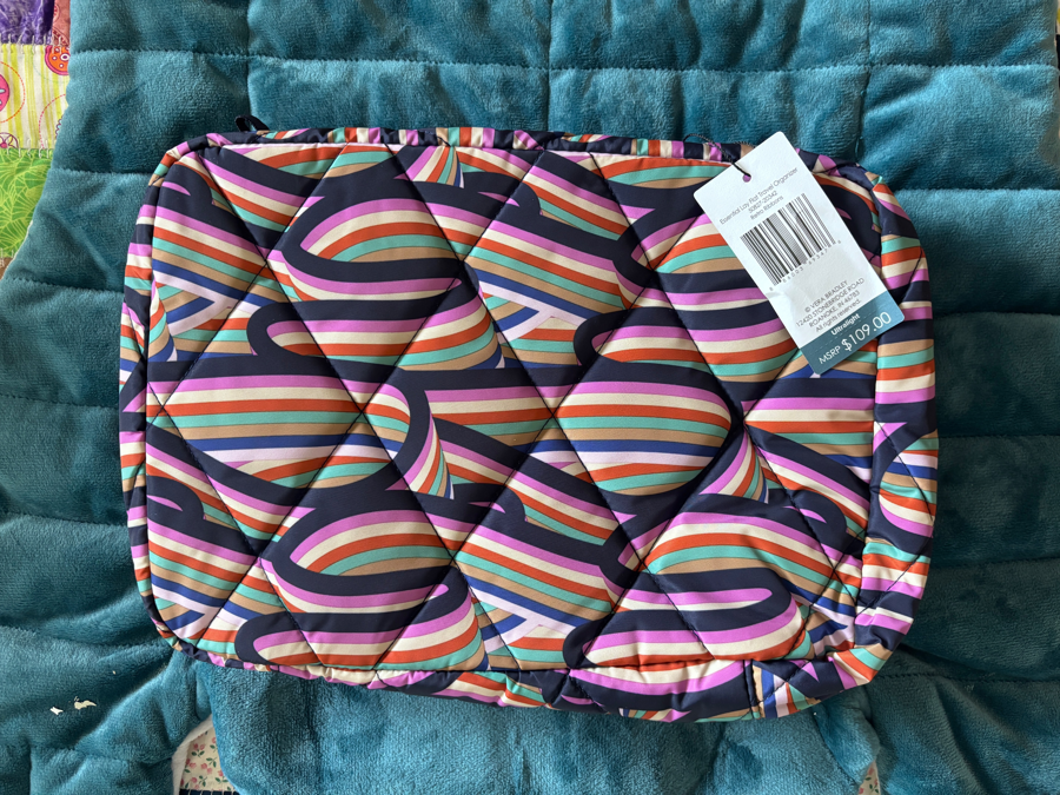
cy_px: 398
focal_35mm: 26
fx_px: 796
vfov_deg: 53.1
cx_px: 530
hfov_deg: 67.3
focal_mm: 5.96
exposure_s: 1/60
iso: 250
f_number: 1.6
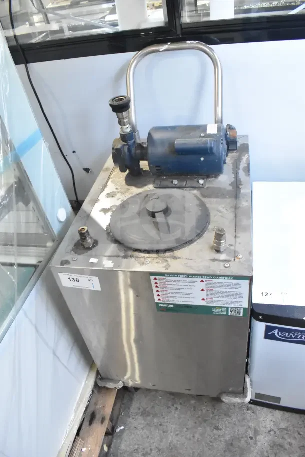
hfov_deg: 47.9
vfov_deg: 67.4
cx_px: 152
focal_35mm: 27
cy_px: 228
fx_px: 343
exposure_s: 1/160
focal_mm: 18
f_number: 6.3
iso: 6400
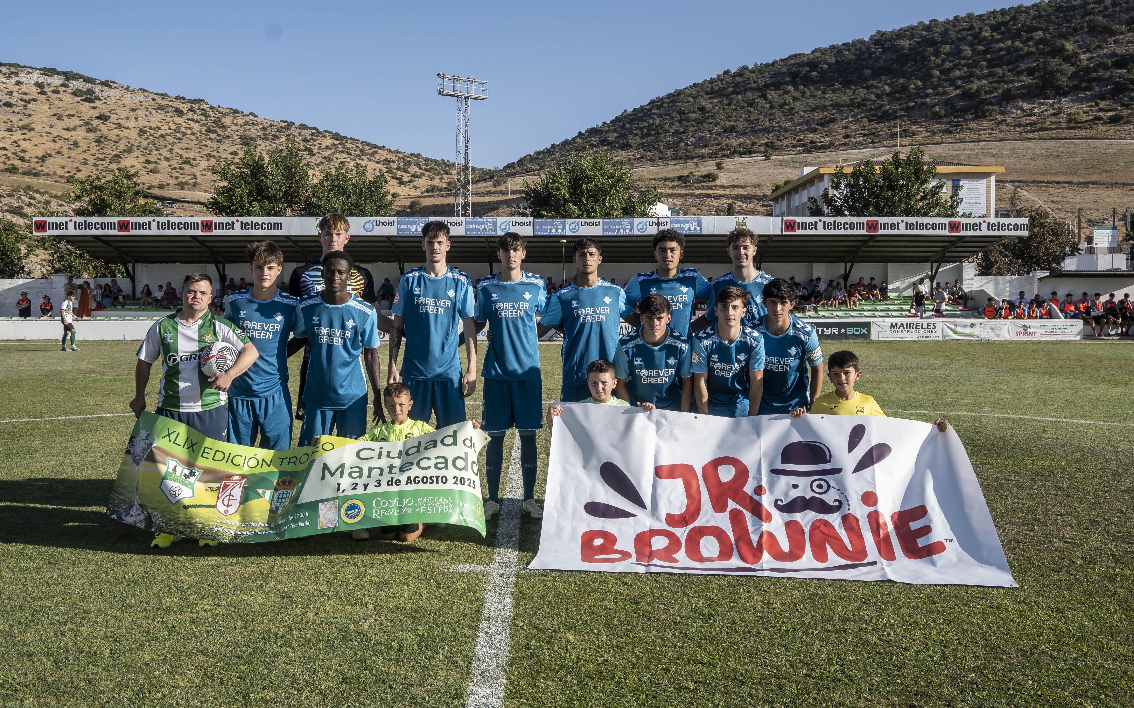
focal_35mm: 35
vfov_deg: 36.5
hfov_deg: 55.6
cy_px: 334
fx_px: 1075
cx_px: 565
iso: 100
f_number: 7.1
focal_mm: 22.5
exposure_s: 1/400
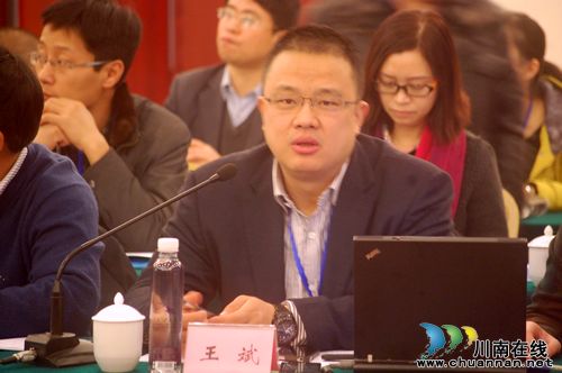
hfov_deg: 11.2
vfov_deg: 7.5
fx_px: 2853
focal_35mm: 183
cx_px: 281
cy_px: 186
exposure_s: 1/10
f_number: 5
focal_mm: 122
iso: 1600
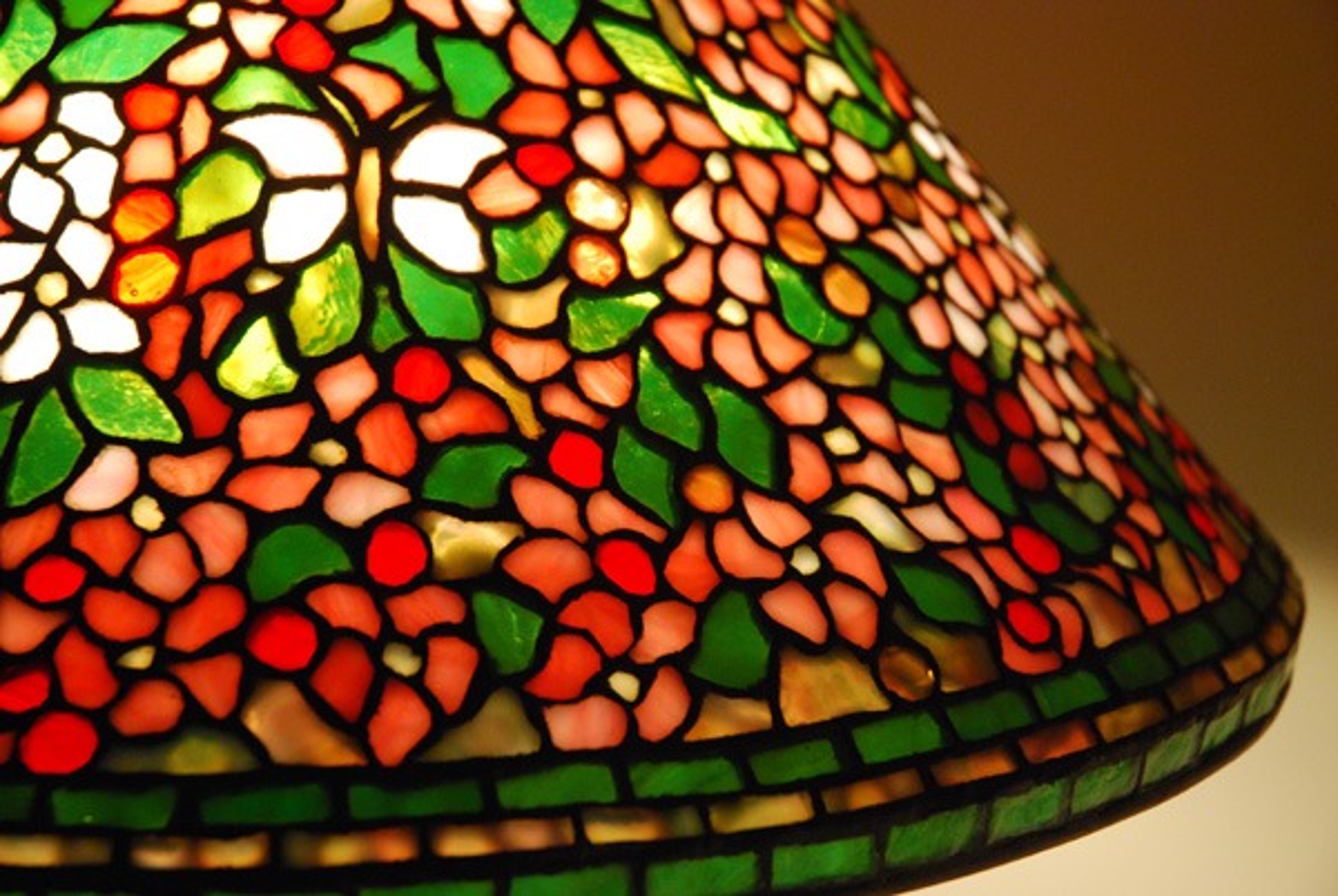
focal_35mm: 90
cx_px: 669
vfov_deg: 15.2
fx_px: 3350
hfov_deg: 22.6
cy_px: 448
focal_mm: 60
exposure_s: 1/30
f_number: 4.5
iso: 1250
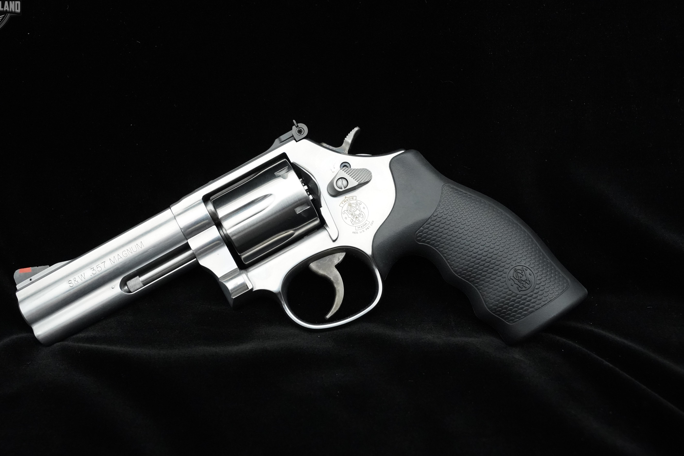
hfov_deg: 53.0
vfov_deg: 36.8
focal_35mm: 36
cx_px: 300
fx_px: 684
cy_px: 201
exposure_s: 1/100
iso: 8000
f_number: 6.3
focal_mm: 31.9
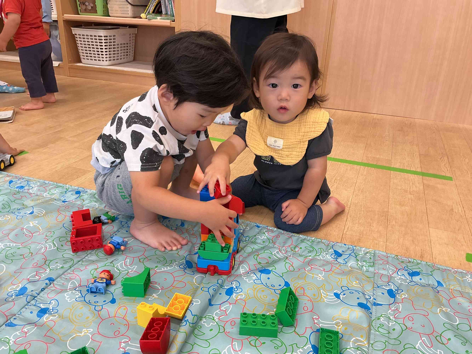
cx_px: 236
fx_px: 395
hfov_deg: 61.7
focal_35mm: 29
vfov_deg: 48.2
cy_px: 177
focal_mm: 3
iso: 50
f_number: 1.8
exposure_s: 1/120
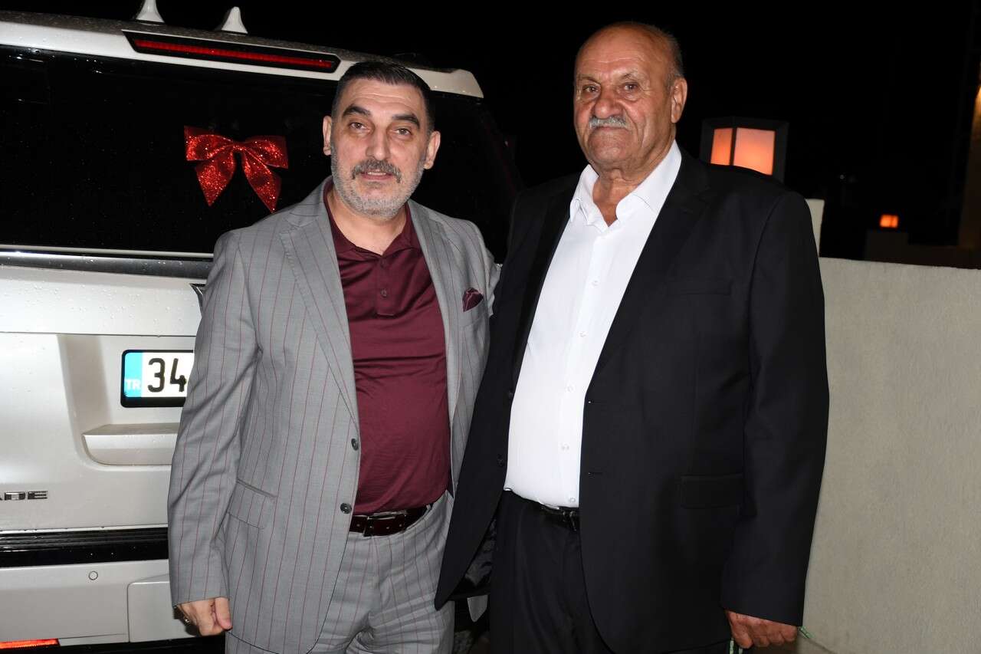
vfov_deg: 23.8
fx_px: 1553
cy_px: 327
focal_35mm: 57
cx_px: 490
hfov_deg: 35.1
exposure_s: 1/60
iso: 400
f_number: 4.2
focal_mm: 38
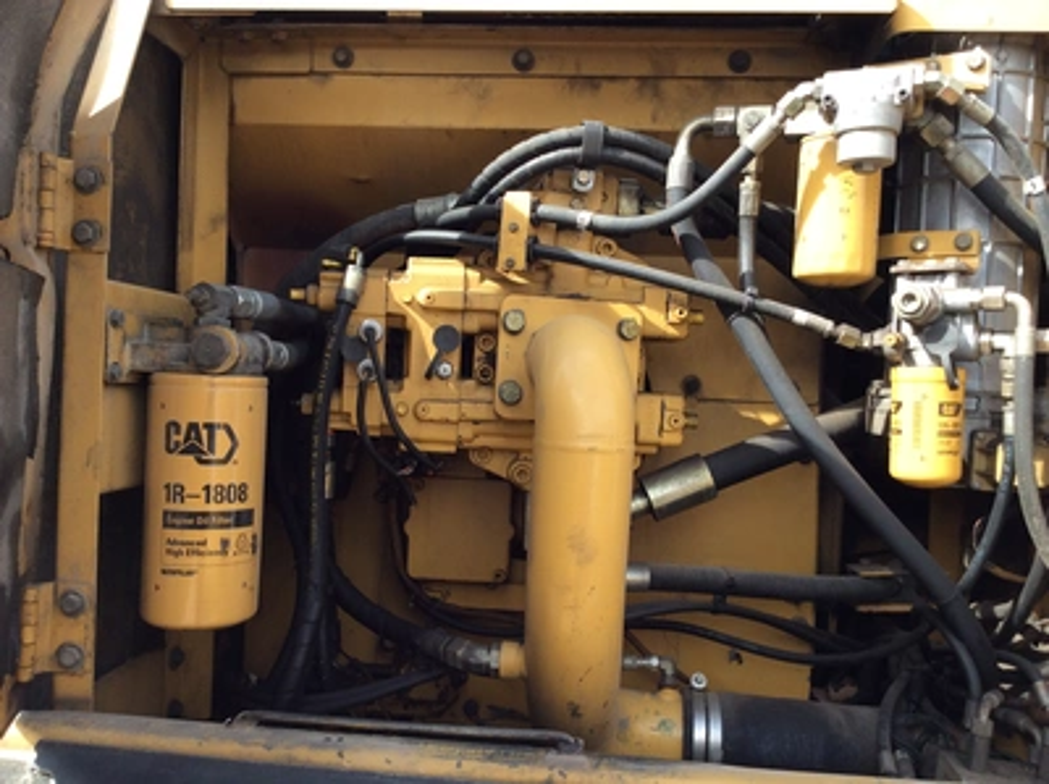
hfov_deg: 56.9
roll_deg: +0.3
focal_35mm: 32
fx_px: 969
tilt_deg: -0.6
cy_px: 392
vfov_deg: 44.1
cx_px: 524
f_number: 2.4
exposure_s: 1/239
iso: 32
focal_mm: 3.3
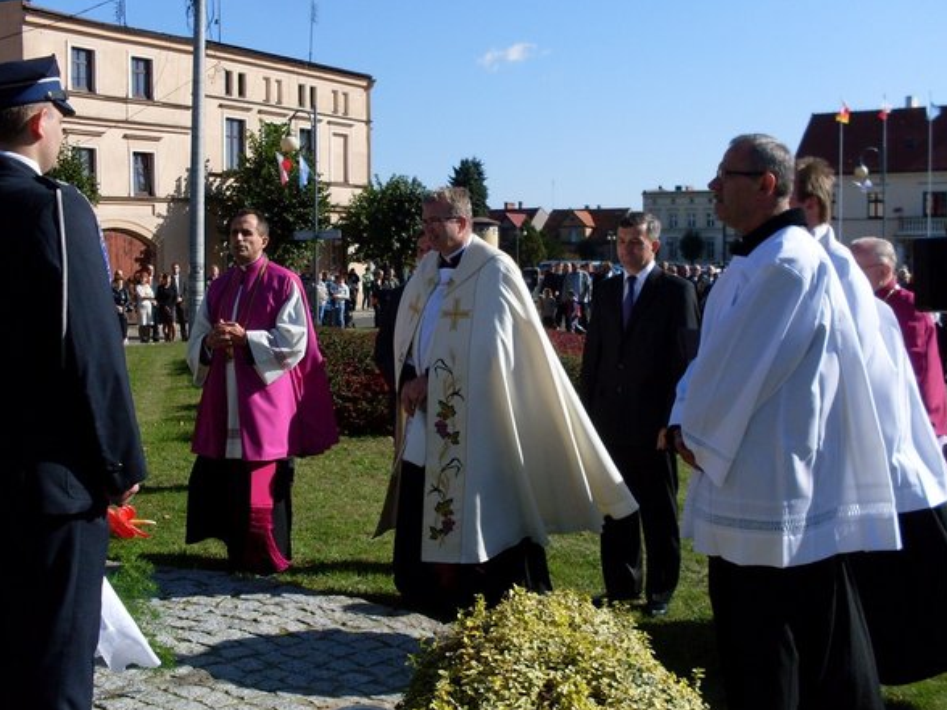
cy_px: 363
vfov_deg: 34.3
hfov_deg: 44.8
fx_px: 1149
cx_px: 469
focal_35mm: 42
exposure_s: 1/1500
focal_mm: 6.3
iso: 80
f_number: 2.8
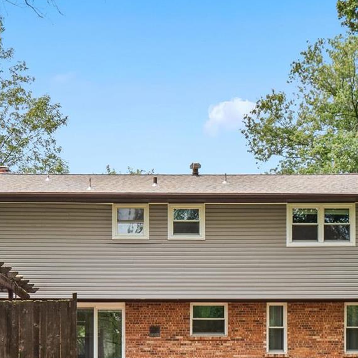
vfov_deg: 23.9
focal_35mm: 71
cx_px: 156
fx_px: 831
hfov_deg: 24.3
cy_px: 291
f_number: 8
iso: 400
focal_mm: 15
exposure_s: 1/60
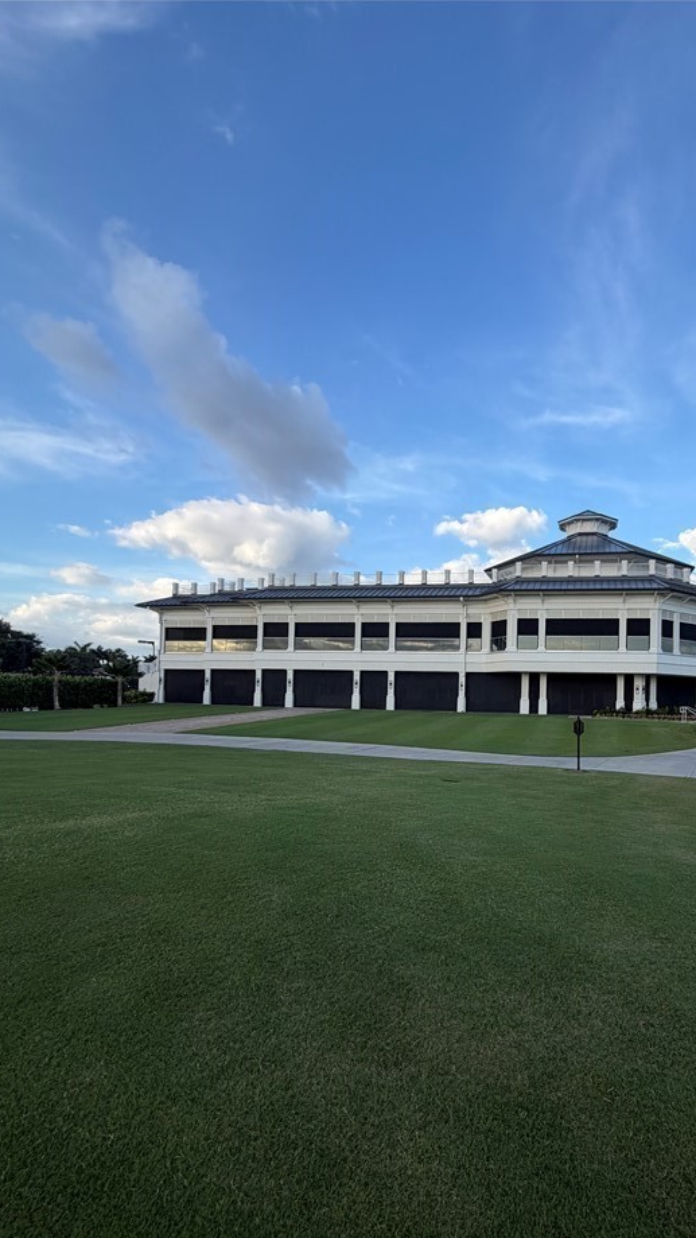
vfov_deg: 95.5
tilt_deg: +0.3
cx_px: 502
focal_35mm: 17
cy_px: 688
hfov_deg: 61.2
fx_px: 558
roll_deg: -1.4
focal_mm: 2.22
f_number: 2.2
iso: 40
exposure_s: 1/518
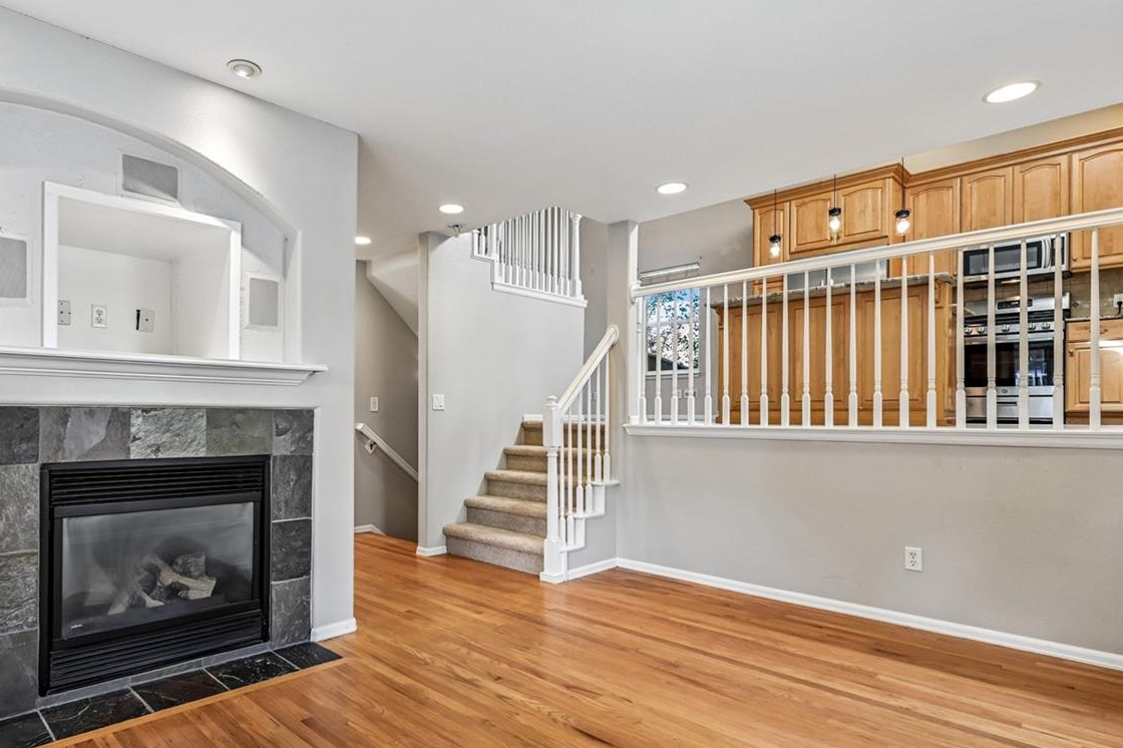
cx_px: 429
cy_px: 398
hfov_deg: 82.6
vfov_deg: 61.8
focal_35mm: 20
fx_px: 624
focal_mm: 14
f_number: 10
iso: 400
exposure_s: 1/13
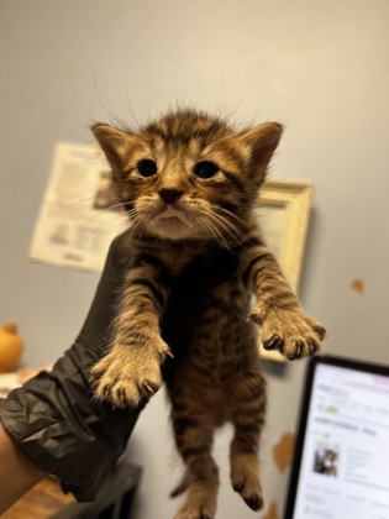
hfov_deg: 53.1
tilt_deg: +8.0
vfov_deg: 67.3
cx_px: 194
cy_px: 260
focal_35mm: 26
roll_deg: -10.5
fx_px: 390
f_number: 1.5
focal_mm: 5.7
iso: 64
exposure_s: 1/60
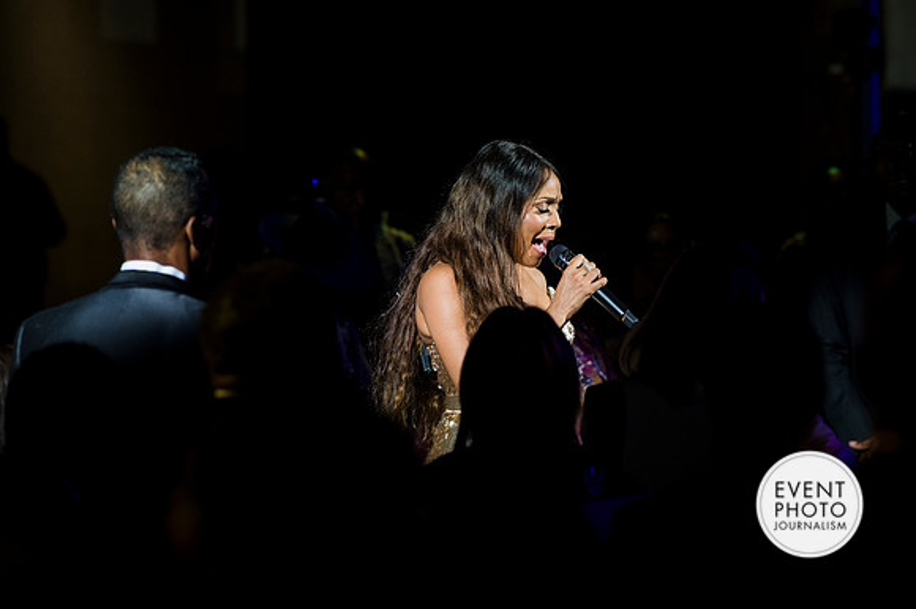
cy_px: 304
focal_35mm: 225
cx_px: 458
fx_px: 5722
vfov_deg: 6.1
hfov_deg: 9.2
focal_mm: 150
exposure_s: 1/200
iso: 560
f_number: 3.5
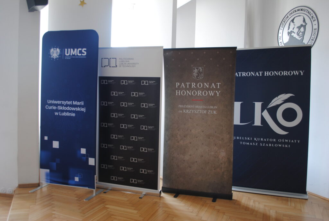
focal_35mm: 30
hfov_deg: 61.8
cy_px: 110
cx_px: 164
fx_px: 275
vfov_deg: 43.8
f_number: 3.8
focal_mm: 20
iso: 200
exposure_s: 1/30
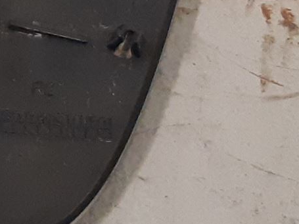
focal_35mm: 117
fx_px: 1010
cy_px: -25
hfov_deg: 14.0
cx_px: -317
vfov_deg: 12.4
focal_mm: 3.93
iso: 320
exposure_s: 1/50
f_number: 1.7
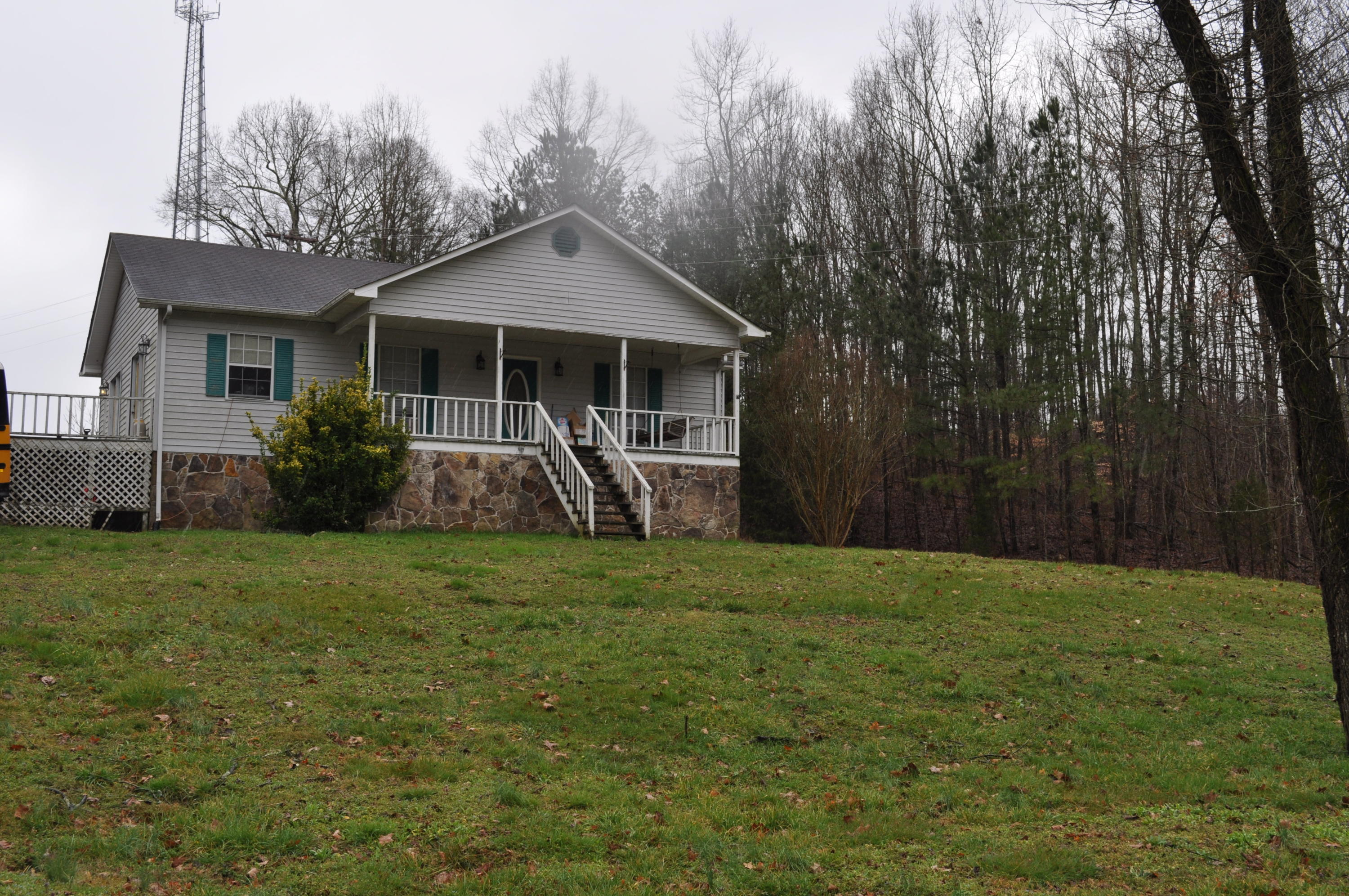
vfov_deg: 34.1
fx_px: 1460
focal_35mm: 39
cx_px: 674
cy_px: 448
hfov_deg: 49.6
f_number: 9
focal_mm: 26
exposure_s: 1/200
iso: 200
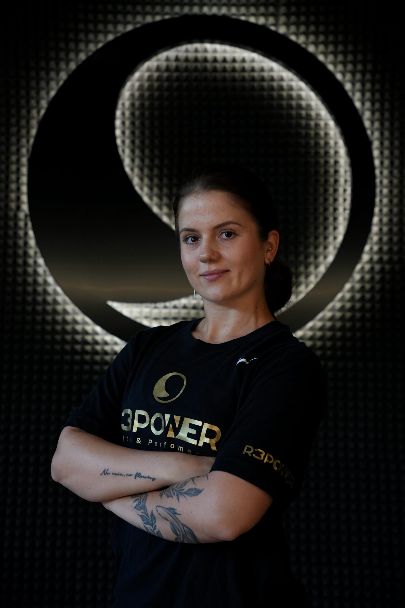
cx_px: 202
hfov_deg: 26.6
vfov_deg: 39.0
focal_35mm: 51
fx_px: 858
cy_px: 304
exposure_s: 1/100
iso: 800
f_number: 3.5
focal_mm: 33.9
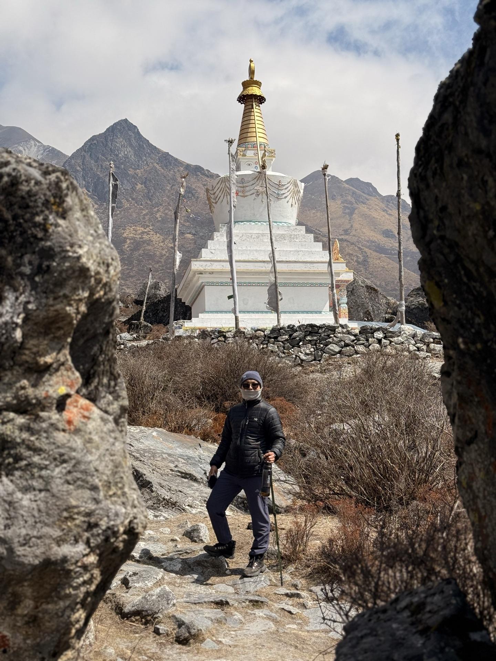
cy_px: 330
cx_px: 248
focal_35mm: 48
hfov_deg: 30.3
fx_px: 917
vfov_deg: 39.7
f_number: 1.78
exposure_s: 1/9901
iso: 80
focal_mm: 6.76
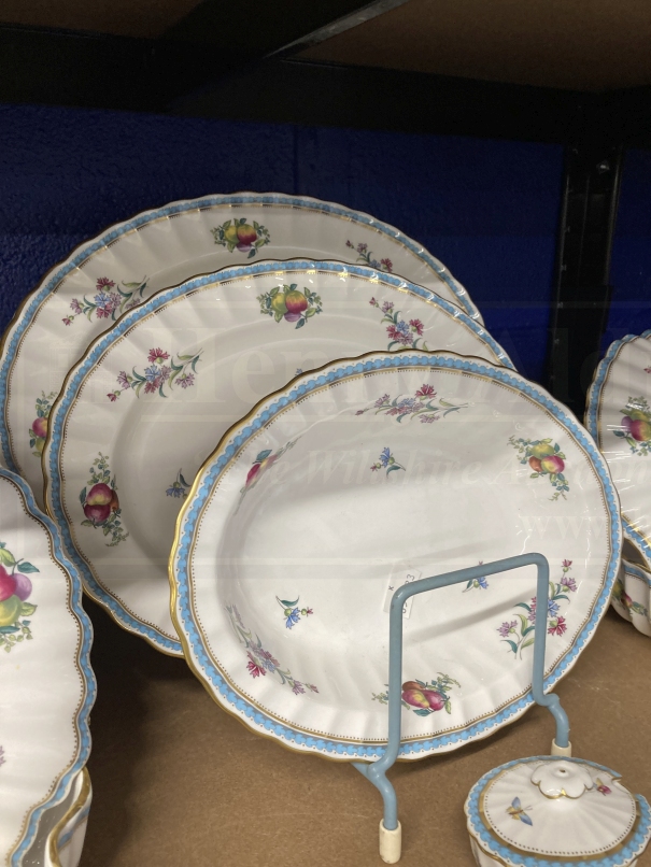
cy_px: 434
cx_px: 326
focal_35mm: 28
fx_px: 702
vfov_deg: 63.4
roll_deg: -1.2
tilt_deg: -16.9
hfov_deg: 49.8
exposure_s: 1/50
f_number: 1.8
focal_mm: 3.99
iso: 125
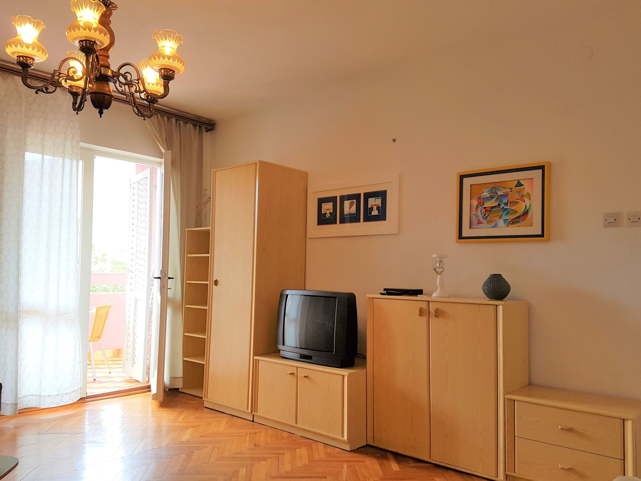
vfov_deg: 53.1
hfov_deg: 67.3
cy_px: 240
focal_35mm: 26
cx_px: 320
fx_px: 482
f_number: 1.7
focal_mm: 4.2
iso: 50
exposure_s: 1/171
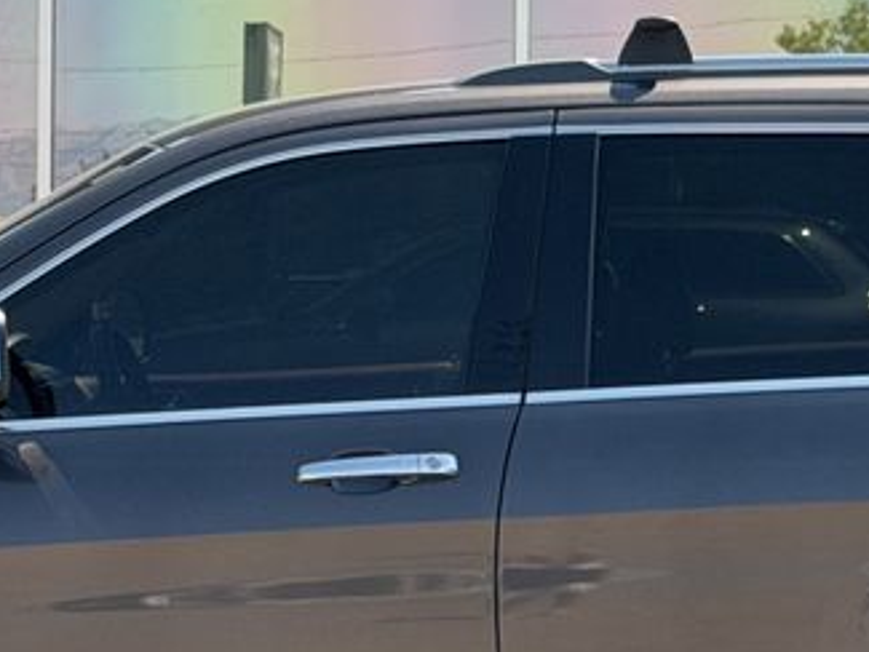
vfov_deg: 7.9
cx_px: 417
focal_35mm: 189
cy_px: 278
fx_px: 4746
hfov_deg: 10.5
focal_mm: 6.76
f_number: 1.78
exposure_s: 1/1133
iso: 80
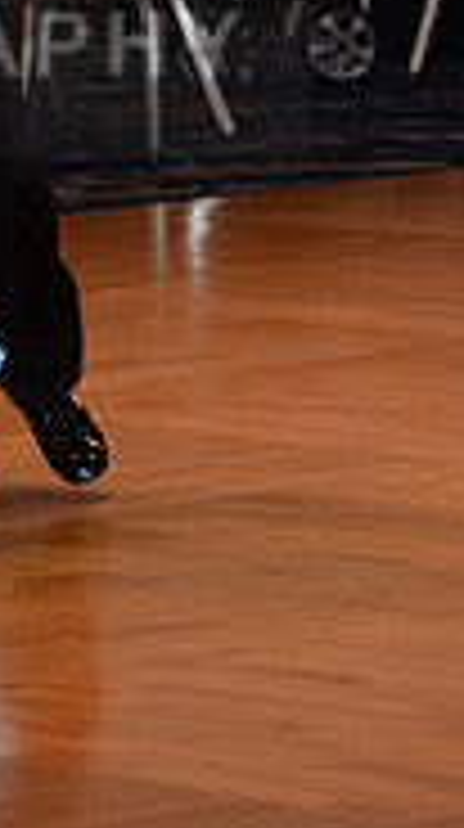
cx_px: -309
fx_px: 7969
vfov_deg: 5.9
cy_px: 9
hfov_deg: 3.3
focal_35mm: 363
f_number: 5.6
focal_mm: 110
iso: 800
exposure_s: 1/200
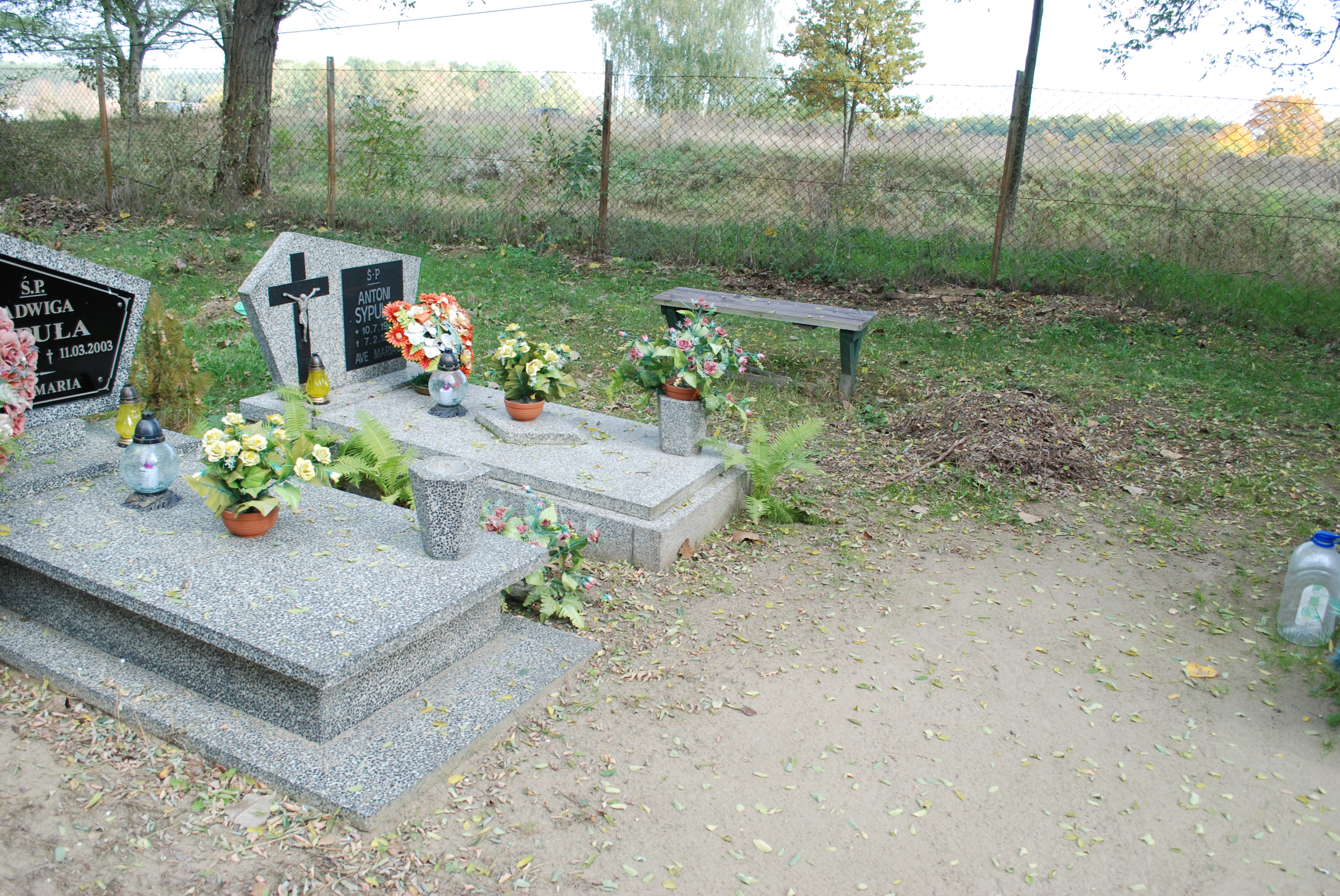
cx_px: 670
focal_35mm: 27
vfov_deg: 48.0
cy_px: 448
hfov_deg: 67.3
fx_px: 1006
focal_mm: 18
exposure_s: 1/125
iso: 200
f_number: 5.6
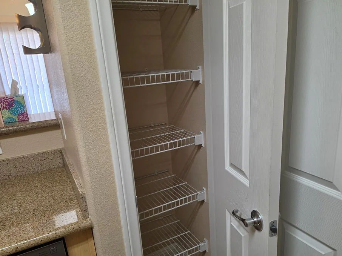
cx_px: 188
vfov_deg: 53.0
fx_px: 257
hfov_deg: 67.2
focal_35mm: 26
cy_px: 138
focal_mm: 6.5
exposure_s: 1/120
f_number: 1.4
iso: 80
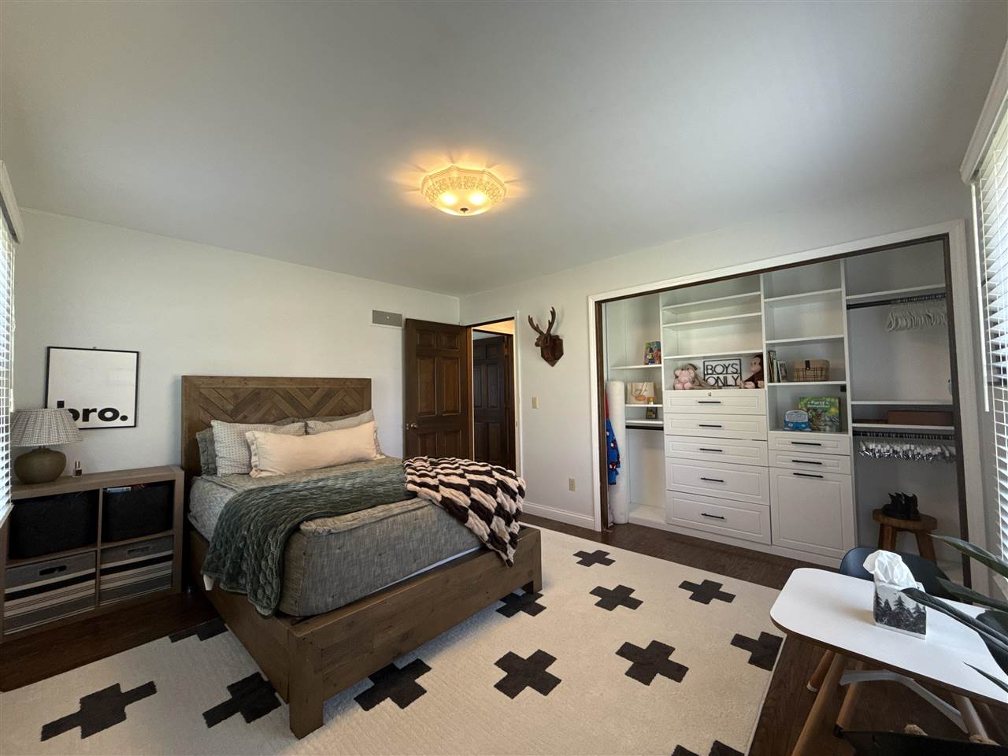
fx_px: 408
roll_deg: +0.6
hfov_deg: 102.1
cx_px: 504
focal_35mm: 14
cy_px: 378
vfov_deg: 85.7
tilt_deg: +2.9
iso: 320
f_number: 2.2
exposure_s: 1/120
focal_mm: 2.22
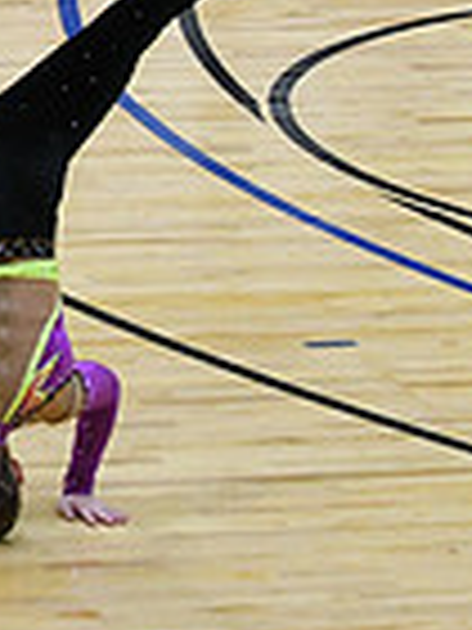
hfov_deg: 3.5
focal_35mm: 417
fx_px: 7581
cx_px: -818
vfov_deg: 4.7
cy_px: 56
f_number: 4
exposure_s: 1/400
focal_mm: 70
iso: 5000
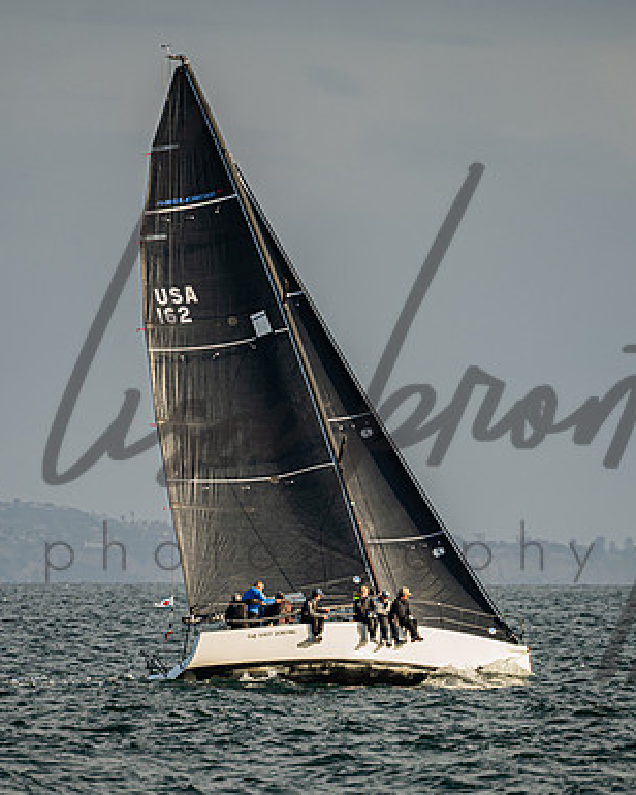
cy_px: 539
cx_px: 291
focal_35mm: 778
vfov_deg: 2.5
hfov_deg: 2.0
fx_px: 18306
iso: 220
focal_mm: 400
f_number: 5.6
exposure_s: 1/1000
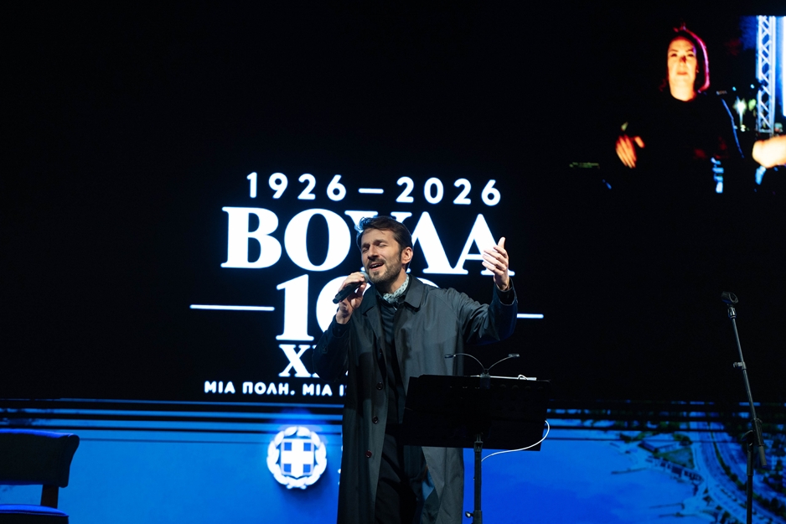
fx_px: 4889
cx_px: 400
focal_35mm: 224
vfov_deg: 6.1
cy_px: 285
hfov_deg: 9.2
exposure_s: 1/160
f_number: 2.8
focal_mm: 175
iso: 500
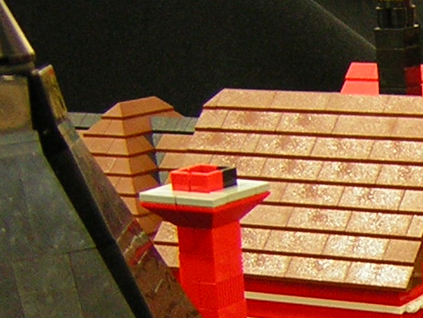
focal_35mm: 118
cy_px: 314
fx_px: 1442
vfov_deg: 12.4
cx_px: 632
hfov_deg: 15.4
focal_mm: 4.7
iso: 85
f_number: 2.6
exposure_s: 1/5.5
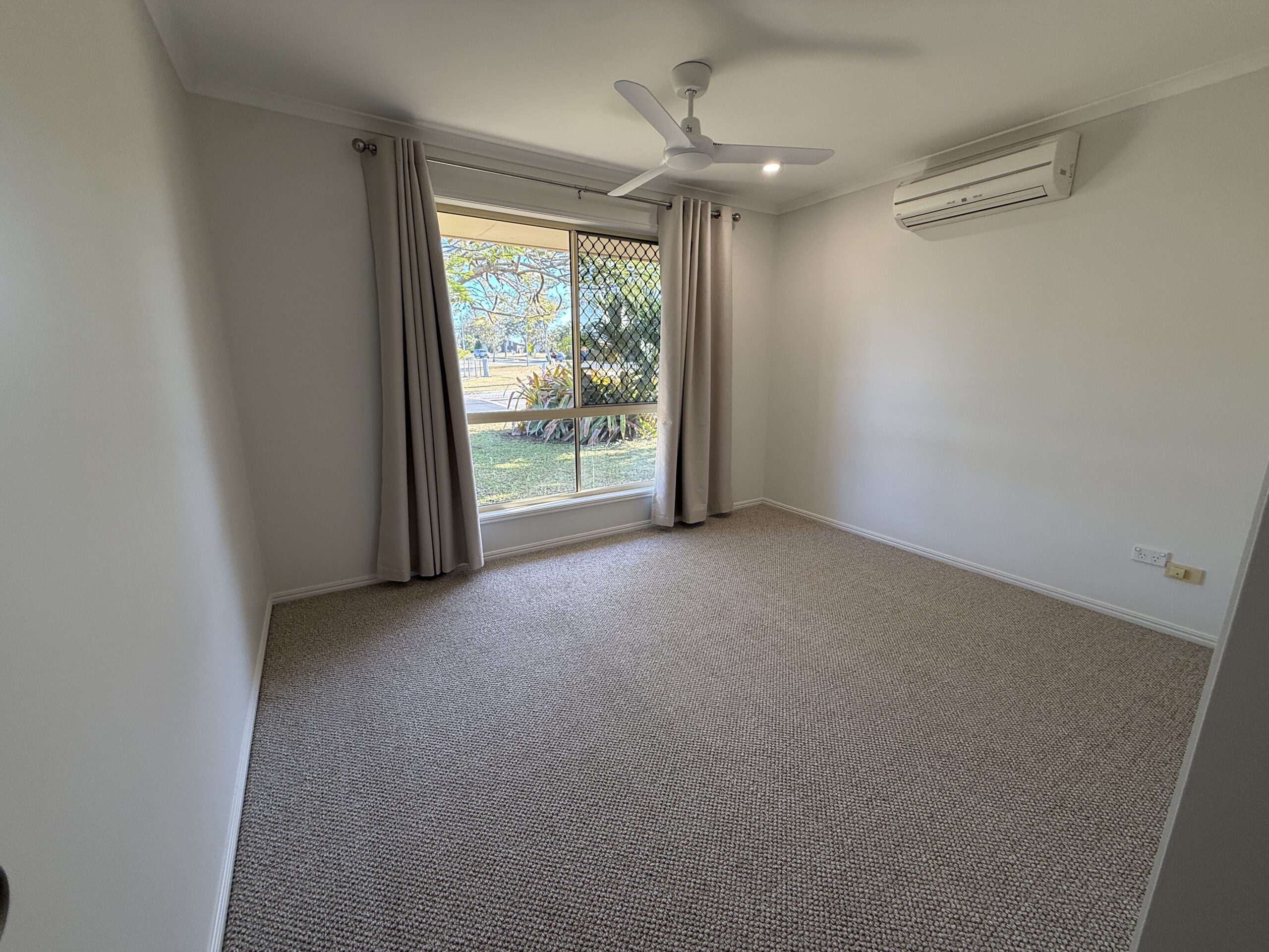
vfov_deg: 85.7
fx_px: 513
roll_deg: +0.8
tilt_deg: -11.7
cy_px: 476
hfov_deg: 102.1
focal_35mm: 14
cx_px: 634
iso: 64
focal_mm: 2.22
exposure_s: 1/109
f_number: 2.2
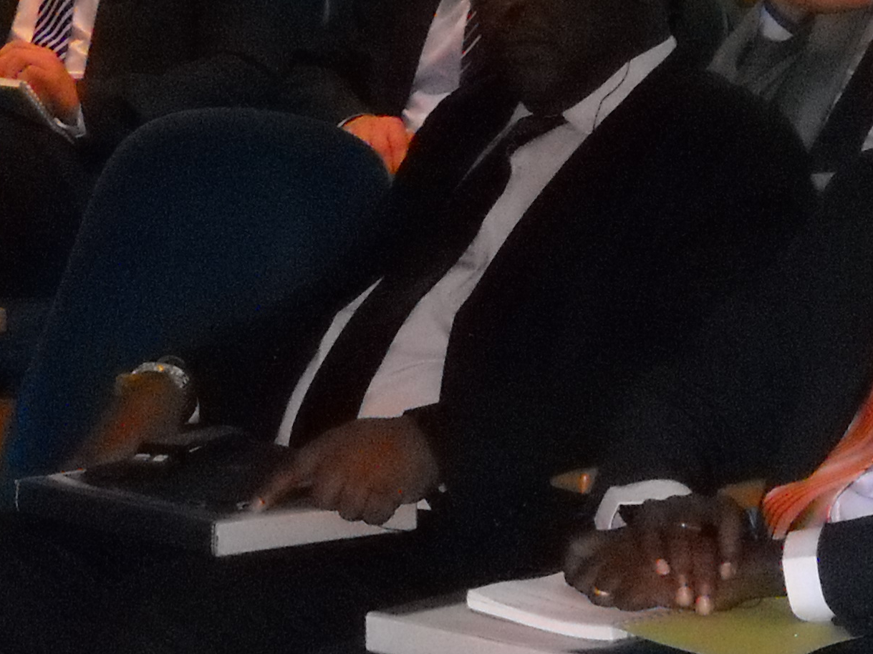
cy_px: 252
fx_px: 4388
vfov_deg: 8.5
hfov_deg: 11.3
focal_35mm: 174
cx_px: 289
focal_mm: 10.84
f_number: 4
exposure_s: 1/60
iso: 800
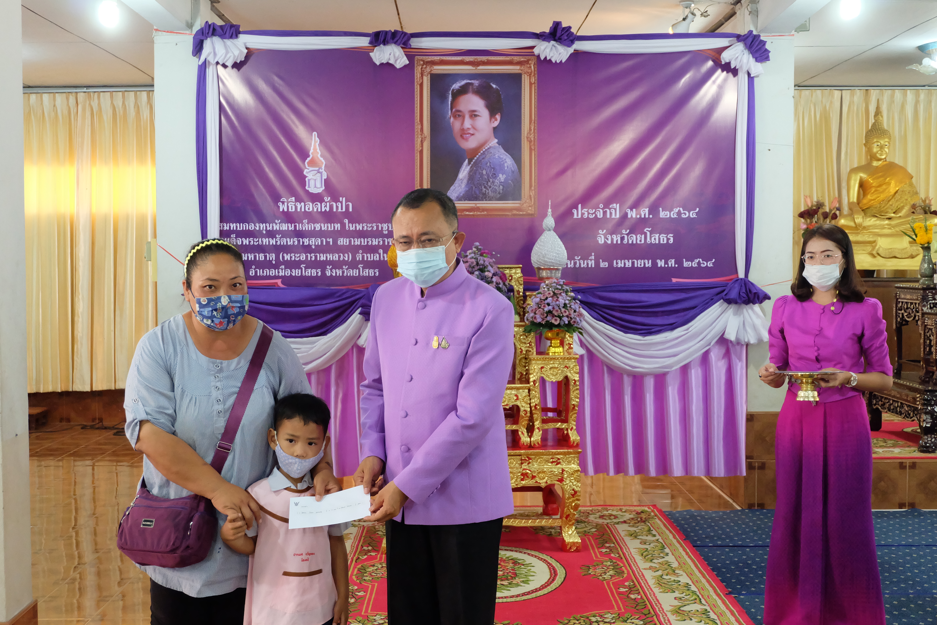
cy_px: 312
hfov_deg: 44.5
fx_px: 1145
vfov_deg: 30.5
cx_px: 468
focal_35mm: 44
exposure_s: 1/70
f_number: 4.7
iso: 5000
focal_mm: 29.5
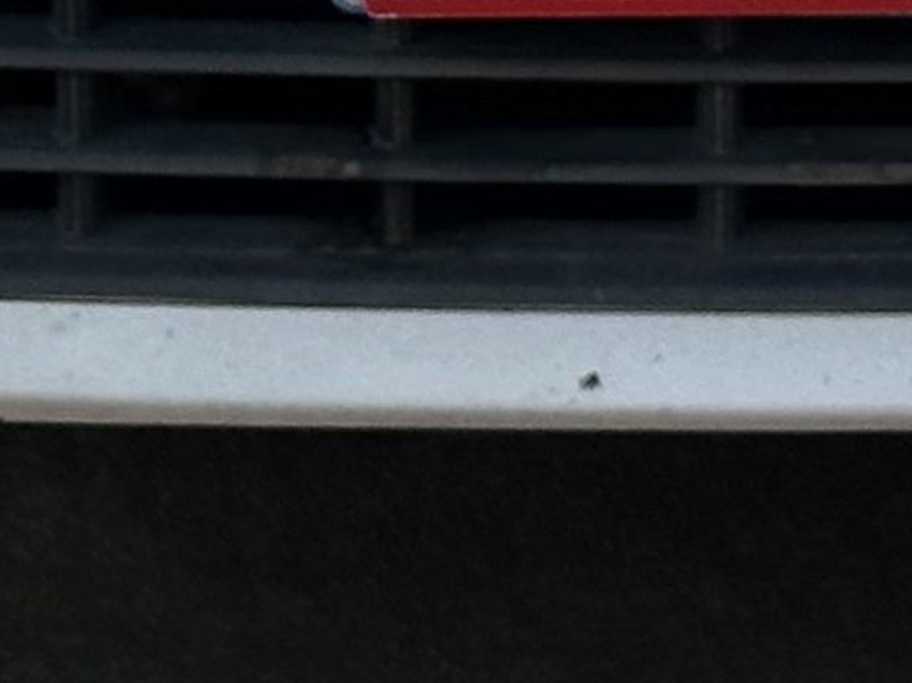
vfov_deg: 4.3
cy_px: -1448
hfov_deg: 5.9
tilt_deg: -4.8
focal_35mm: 335
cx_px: 1075
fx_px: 8822
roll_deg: -0.8
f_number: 1.78
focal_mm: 6.86
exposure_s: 1/7092
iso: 64
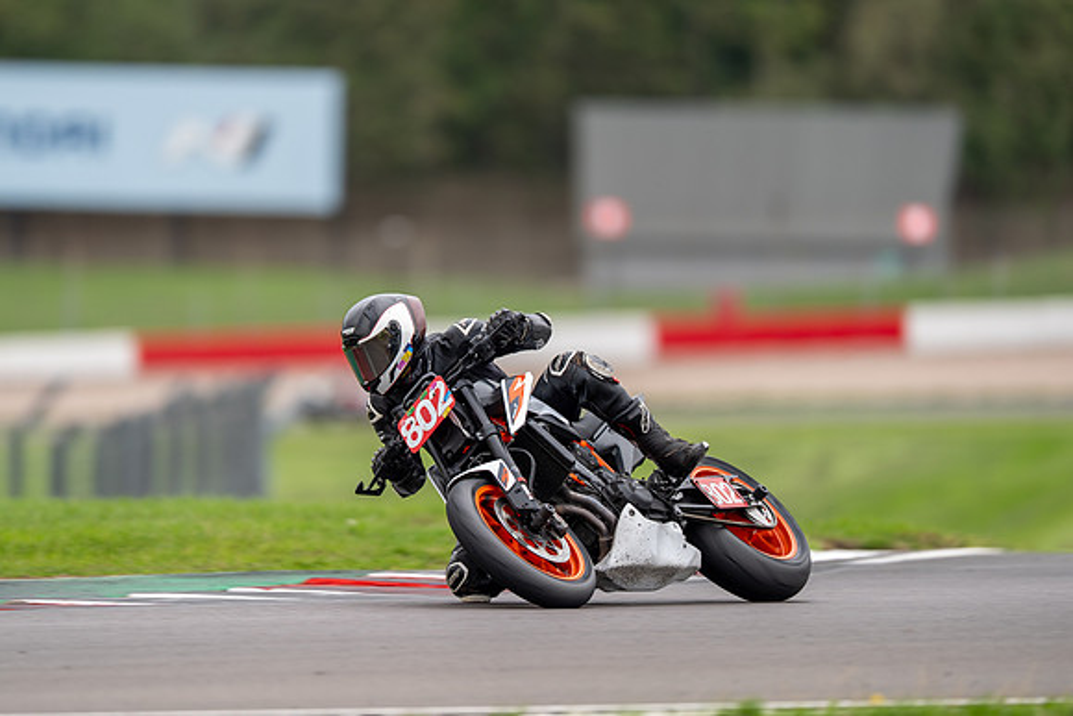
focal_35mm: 662
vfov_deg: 2.1
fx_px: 19744
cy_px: 321
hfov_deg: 3.1
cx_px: 505
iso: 160
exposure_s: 1/500
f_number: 4
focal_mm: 600
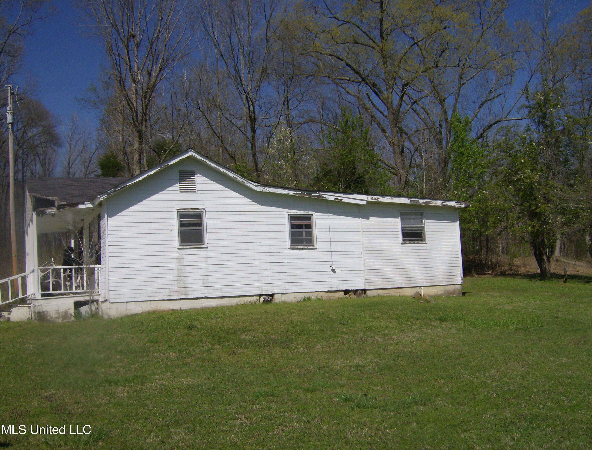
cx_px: 296
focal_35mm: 36
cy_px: 225
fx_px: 619
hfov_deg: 51.1
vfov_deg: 40.0
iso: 100
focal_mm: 6
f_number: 4.7
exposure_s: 1/2000
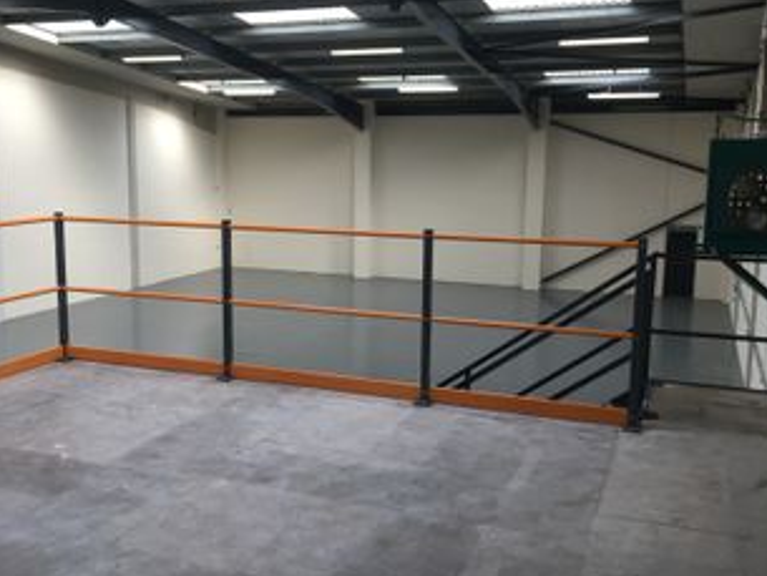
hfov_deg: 48.9
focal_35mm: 38
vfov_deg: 37.7
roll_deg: -0.6
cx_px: 337
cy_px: 282
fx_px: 842
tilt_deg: -8.6
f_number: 2.2
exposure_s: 1/100
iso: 32
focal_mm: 4.15
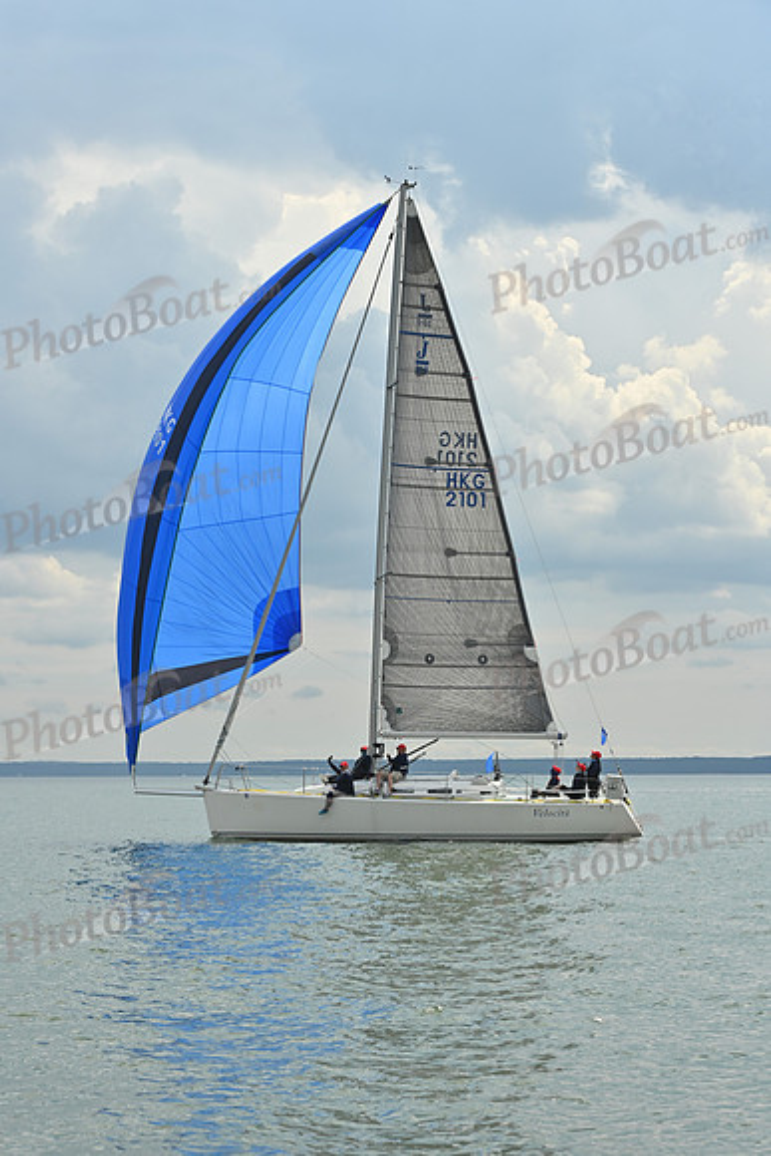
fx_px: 2889
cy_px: 578
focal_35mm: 90
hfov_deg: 15.2
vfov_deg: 22.6
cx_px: 386
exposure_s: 1/1250
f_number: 11
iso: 320
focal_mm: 90
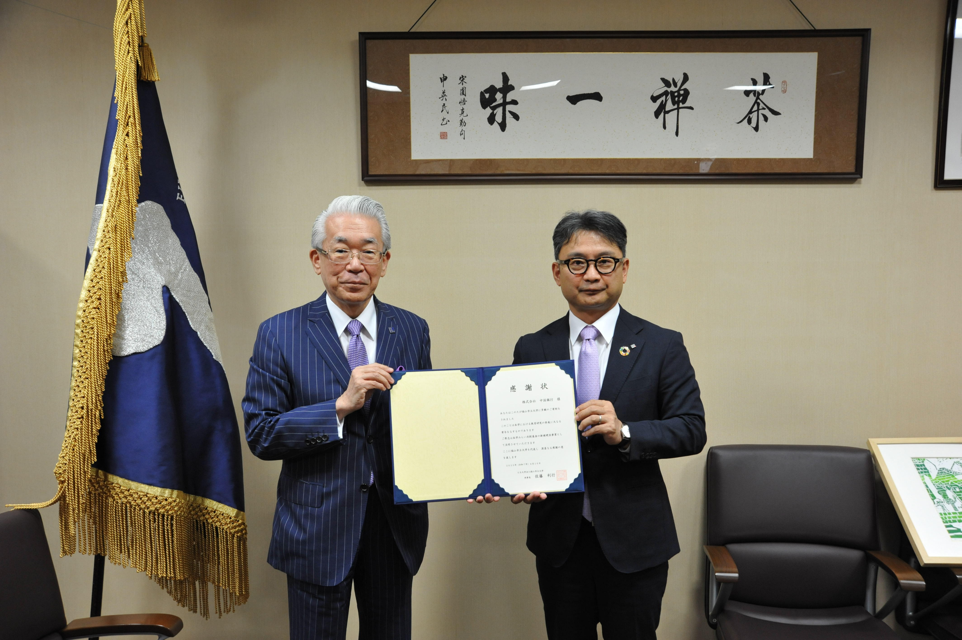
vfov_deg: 43.6
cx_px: 481
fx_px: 801
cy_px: 320
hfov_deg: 62.0
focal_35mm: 30
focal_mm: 30
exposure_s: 1/100
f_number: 5
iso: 2000
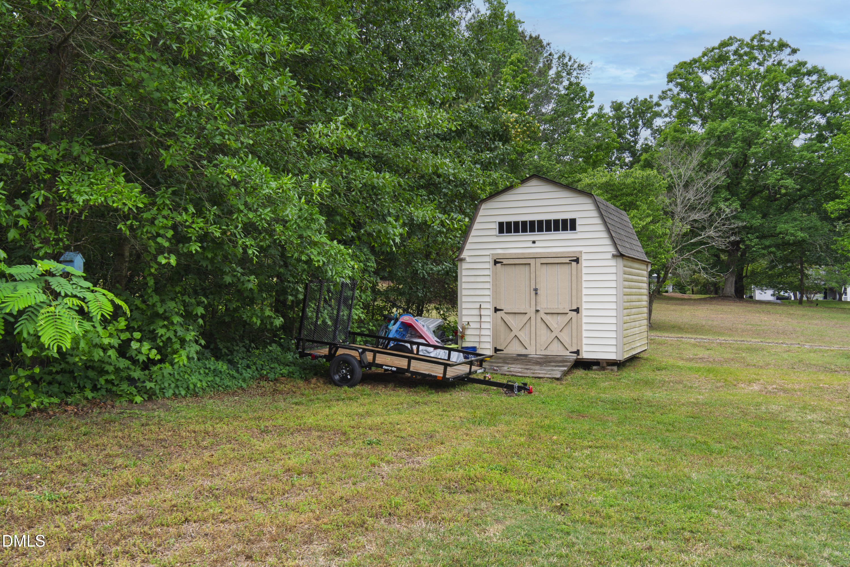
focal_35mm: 30
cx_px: 425
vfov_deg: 43.6
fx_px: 708
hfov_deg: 61.9
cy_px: 284
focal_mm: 20
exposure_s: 1/80
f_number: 8
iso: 100
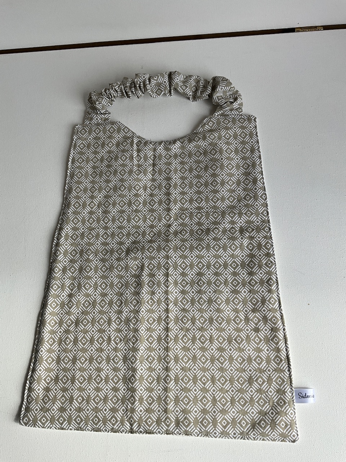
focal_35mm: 29
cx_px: 173
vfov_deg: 61.7
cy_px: 231
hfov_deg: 48.2
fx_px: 386
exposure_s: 1/739
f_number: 1.8
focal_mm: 3
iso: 25
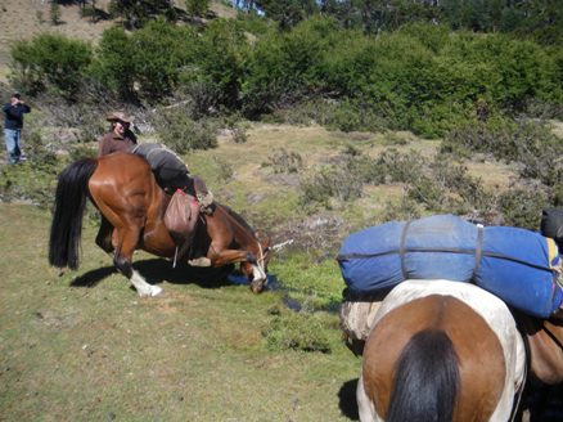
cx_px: 282
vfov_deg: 39.6
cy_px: 211
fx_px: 585
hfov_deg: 51.4
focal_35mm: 36
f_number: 3.5
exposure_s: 1/400
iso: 64
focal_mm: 6.3
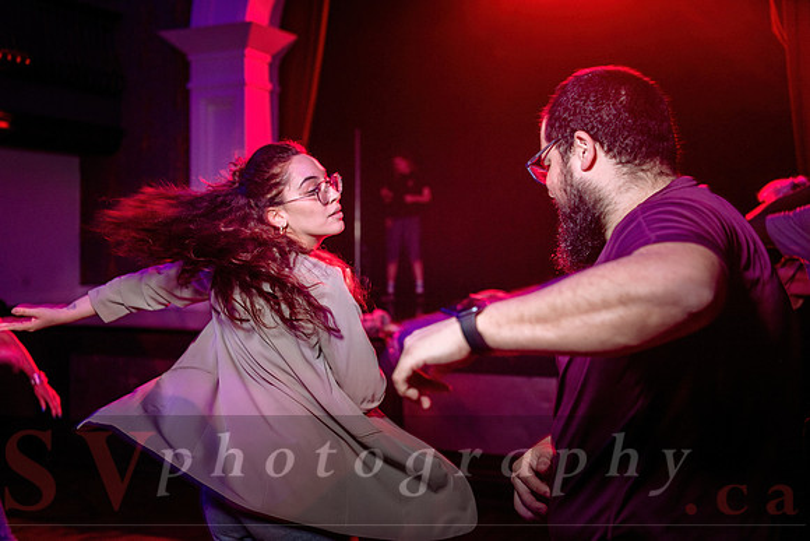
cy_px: 270
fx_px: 1080
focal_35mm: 48
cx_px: 405
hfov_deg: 41.1
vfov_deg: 28.1
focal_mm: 48
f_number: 3.2
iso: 1000
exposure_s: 1/60
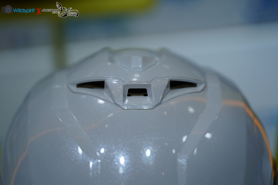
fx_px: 479
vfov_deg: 21.9
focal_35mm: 62
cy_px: 92
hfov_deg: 32.4
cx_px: 139
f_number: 2.8
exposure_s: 1/1600
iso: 100
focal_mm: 62
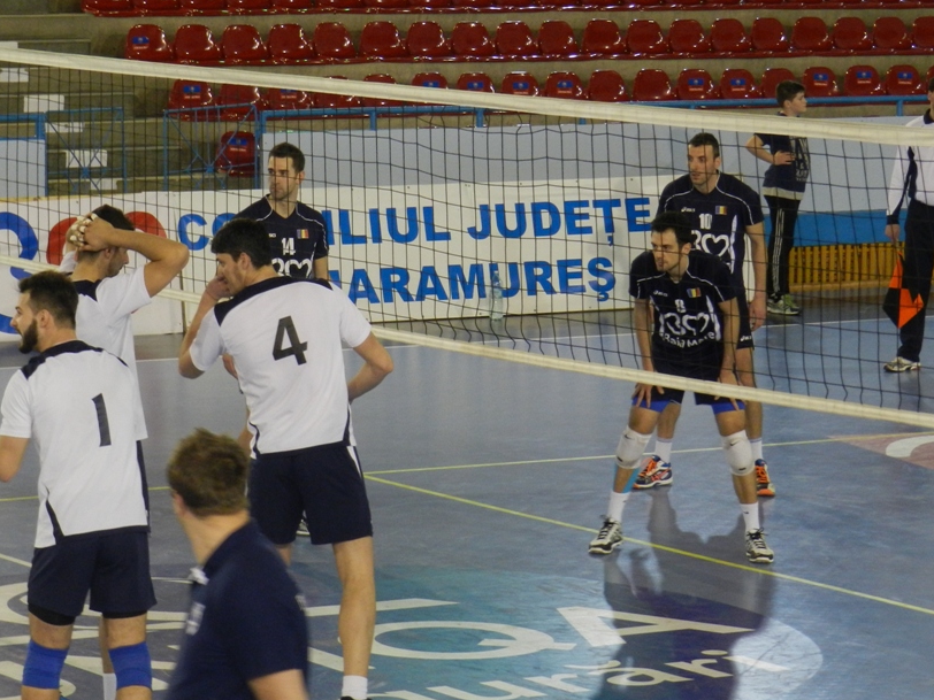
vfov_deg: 9.1
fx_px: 4425
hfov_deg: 12.0
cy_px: 301
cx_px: 400
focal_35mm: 164
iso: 500
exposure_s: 1/30
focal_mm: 23.1
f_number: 5
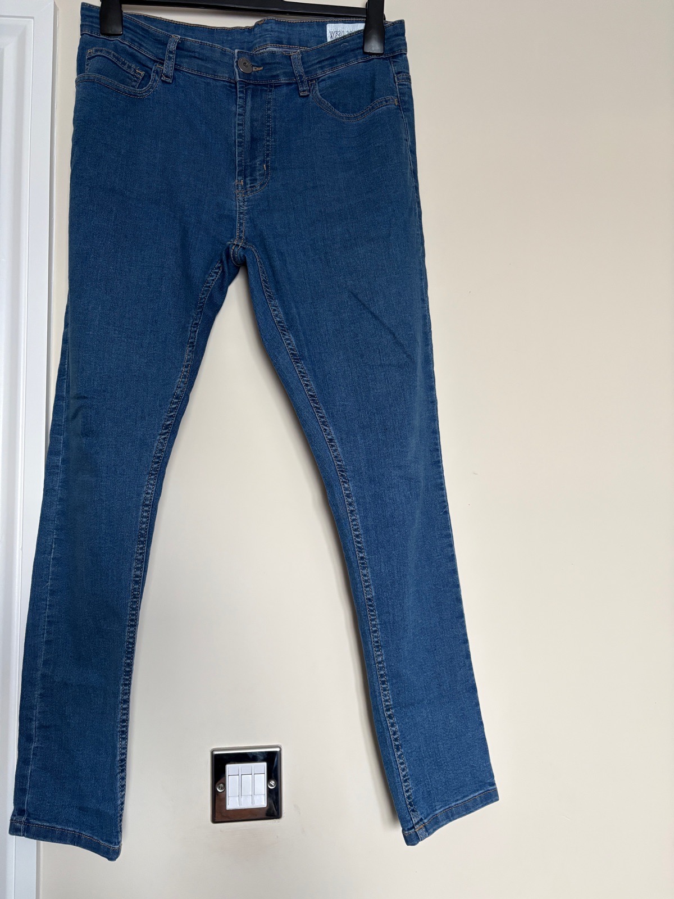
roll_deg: +1.0
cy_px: 450
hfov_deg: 53.1
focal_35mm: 26
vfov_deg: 67.3
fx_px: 675
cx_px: 337
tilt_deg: +4.7
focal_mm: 5.96
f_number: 1.6
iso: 200
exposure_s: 1/60
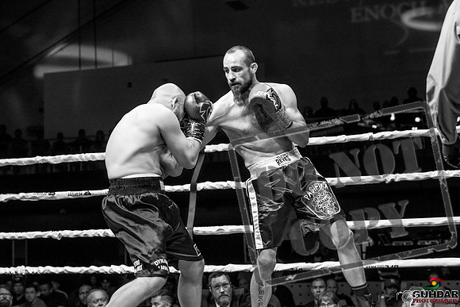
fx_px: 895
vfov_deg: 19.5
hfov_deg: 28.8
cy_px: 154
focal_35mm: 70
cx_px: 230
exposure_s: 1/1000
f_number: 4
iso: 4000
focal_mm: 70
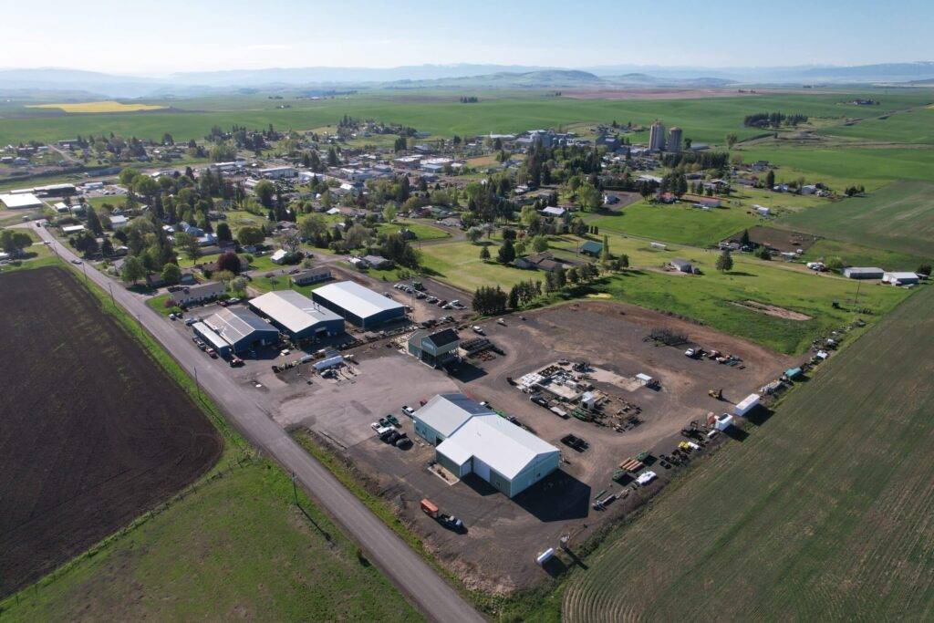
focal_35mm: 22
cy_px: 312
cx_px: 467
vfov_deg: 57.2
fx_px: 571
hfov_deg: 78.6
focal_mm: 8.38
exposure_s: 1/320
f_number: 2.8
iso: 130
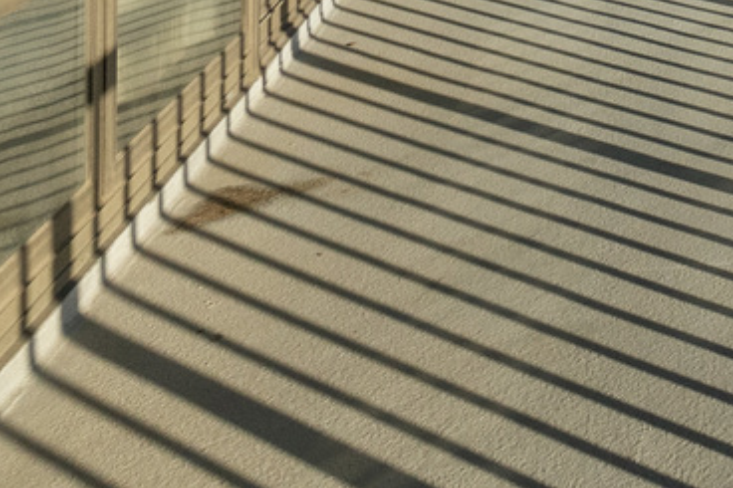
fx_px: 1343
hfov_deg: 22.2
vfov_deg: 16.9
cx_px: 1231
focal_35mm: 66
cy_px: -396
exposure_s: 1/800
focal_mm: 10
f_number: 9
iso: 800
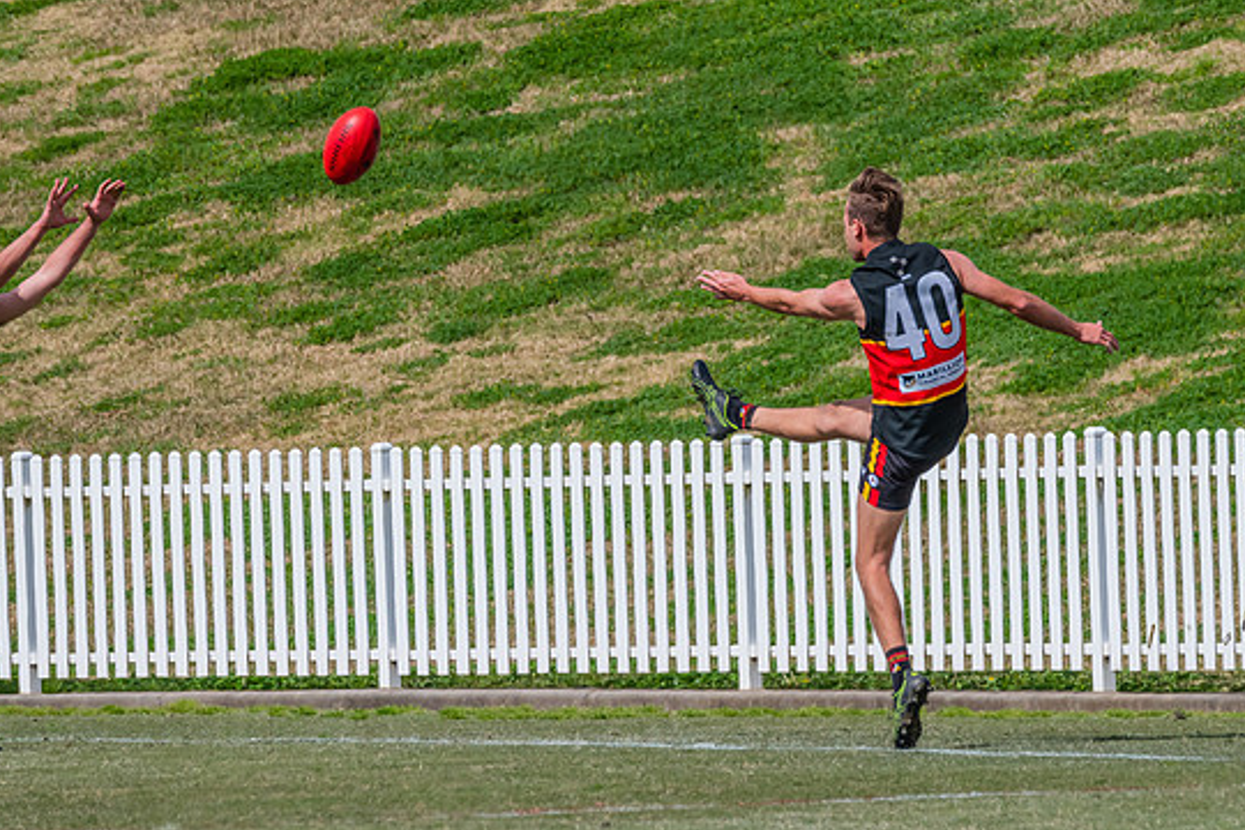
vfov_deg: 2.1
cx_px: 778
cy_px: 331
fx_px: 23100
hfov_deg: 3.1
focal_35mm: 668
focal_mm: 500
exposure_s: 1/1600
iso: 800
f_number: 14
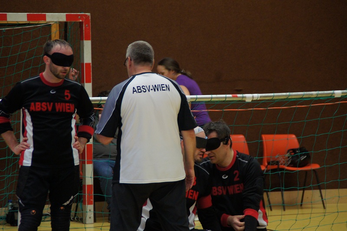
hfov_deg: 6.9
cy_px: 116
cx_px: 174
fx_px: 2889
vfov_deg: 4.6
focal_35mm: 300
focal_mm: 200
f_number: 6.3
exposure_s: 1/60
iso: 1600
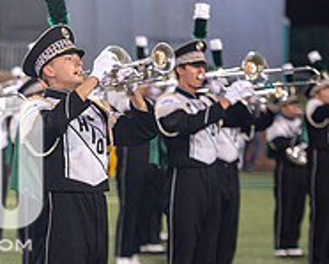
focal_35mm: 357
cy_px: 181
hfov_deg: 5.4
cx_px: -90
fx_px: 3478
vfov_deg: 4.3
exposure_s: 1/500
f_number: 2.8
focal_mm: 122
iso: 1000
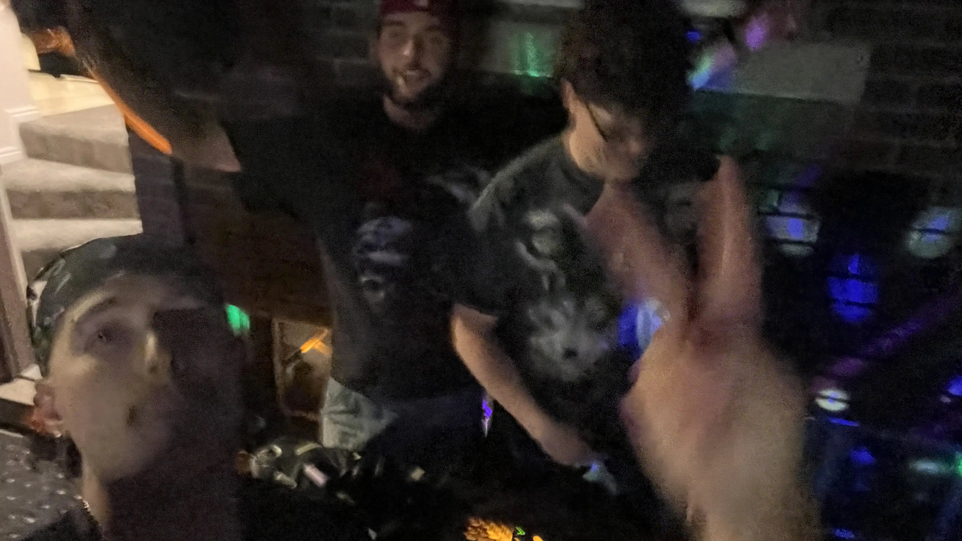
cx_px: 467
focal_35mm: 26
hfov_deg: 71.9
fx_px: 663
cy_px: 314
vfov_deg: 44.2
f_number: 2.2
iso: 2000
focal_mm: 2.71
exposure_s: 1/15
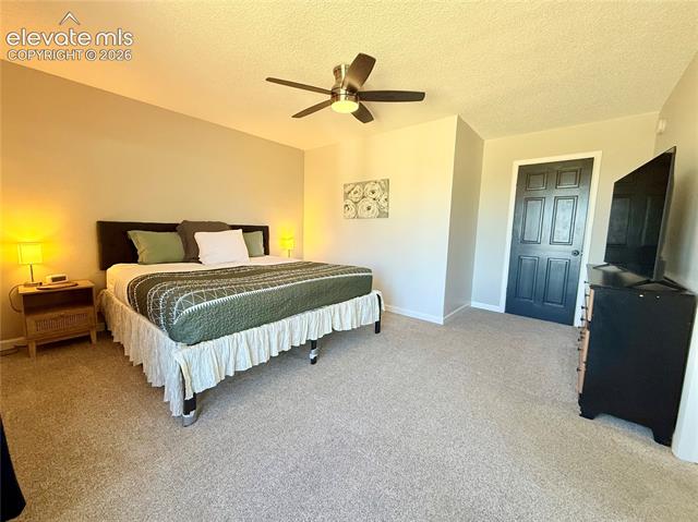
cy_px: 261
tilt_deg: -6.2
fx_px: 282
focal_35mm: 14
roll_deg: -1.9
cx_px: 349
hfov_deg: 102.1
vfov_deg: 85.6
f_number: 2.2
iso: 250
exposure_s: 1/120
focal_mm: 2.22
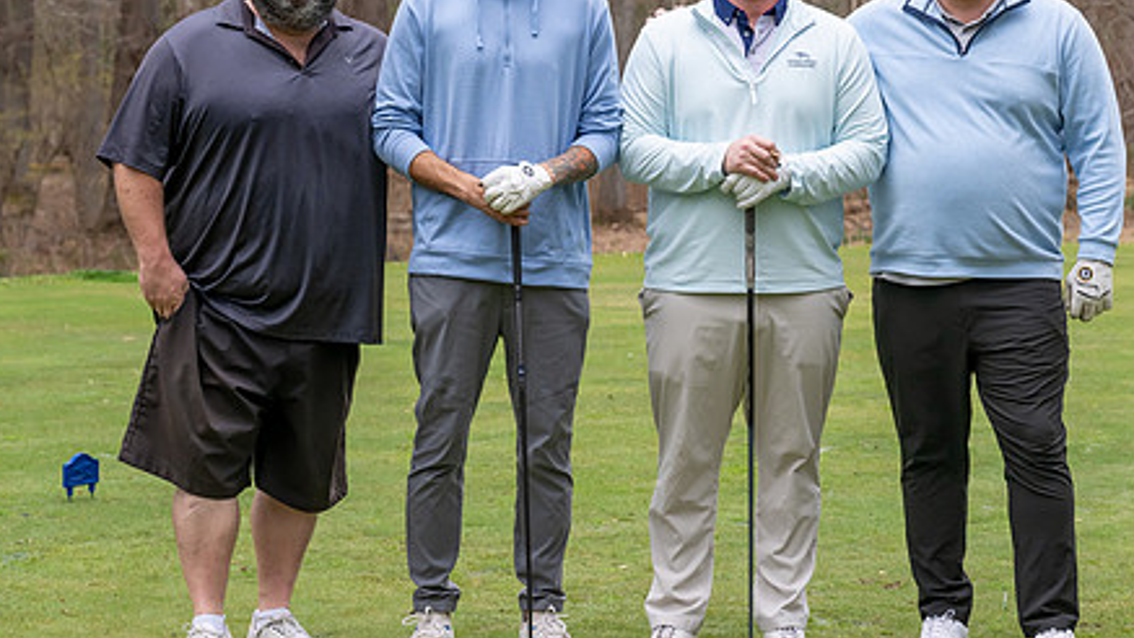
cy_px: 291
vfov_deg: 10.5
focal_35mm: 115
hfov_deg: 18.6
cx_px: 731
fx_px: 3459
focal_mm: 70
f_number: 5
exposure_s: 1/500
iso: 400
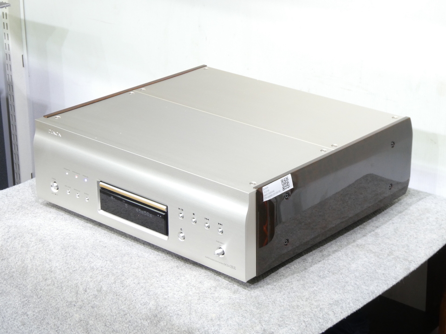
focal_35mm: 79
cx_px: 223
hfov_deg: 24.7
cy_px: 167
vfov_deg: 18.7
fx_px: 1018
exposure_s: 1/4
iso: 200
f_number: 4.7
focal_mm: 14.1
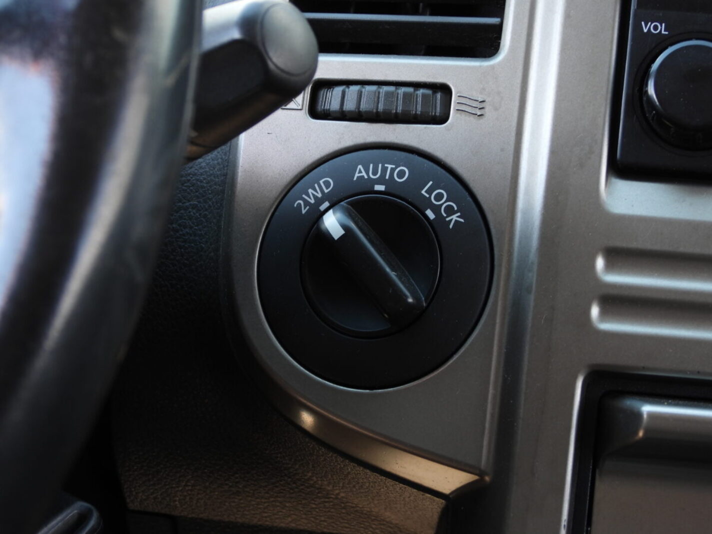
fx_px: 1872
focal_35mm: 91
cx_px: 356
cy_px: 267
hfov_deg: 21.5
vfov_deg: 16.2
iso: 100
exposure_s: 1/60
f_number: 3.5
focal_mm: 16.3
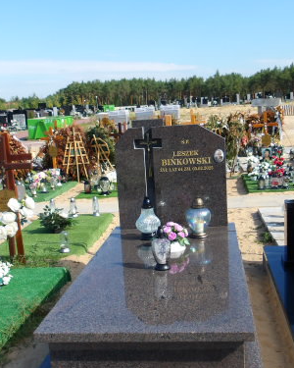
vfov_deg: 40.9
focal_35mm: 45
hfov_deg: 33.4
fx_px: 489
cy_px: 230
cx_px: 159
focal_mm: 4.9
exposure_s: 1/802
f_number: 3
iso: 100
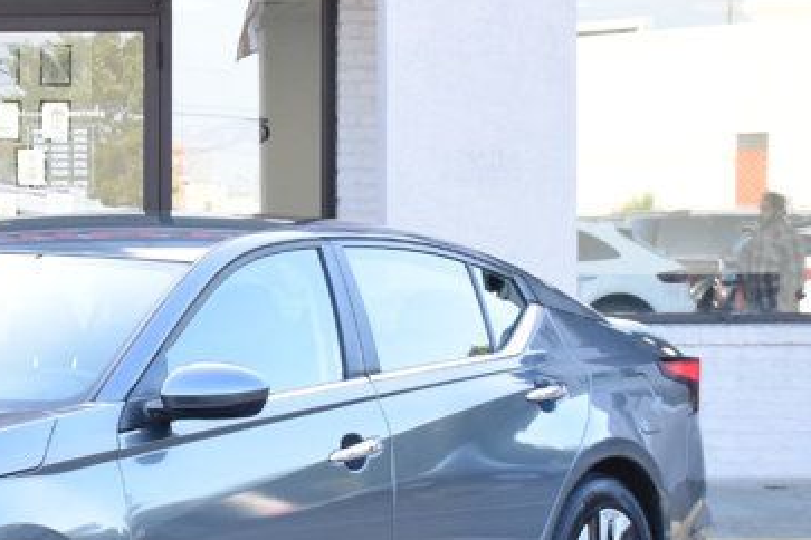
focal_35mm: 144
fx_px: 3244
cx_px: -136
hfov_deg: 13.9
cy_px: 286
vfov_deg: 9.5
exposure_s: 1/125
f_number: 6.3
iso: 400
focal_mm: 34
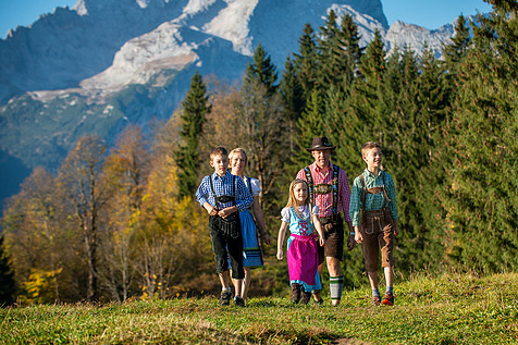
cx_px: 305
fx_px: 1841
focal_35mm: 128
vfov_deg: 10.7
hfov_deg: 16.0
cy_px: 180
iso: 200
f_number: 5
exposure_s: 1/1600
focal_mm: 105
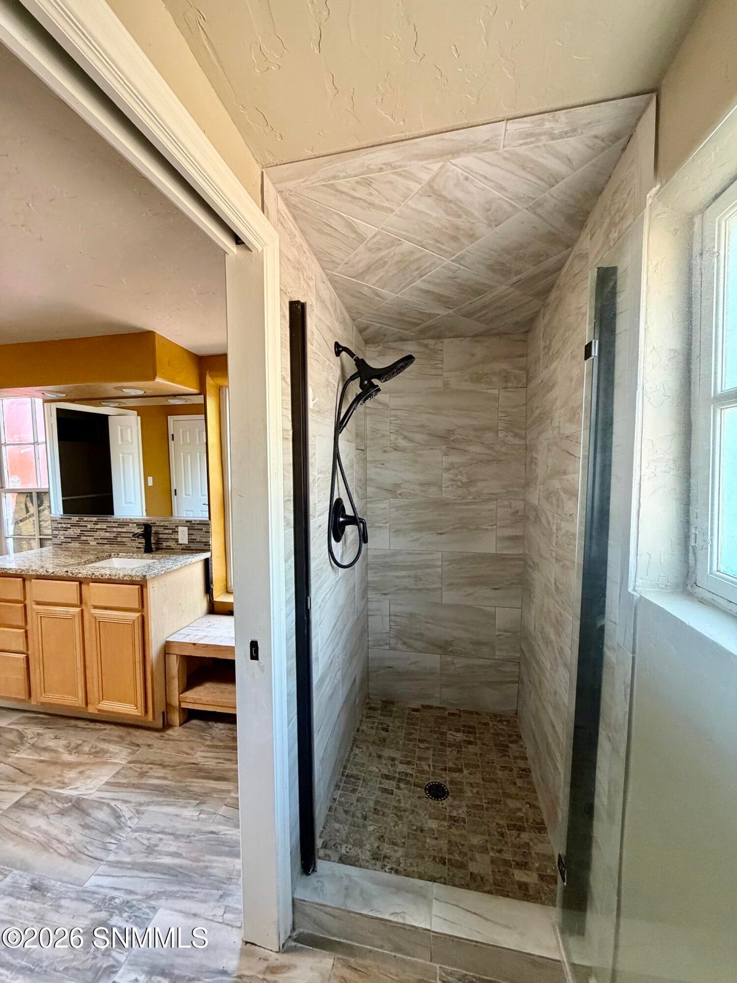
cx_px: 368
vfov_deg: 102.1
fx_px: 397
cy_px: 492
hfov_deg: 85.7
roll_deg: -0.1
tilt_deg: -3.0
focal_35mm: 14
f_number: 2.2
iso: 320
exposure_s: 1/60
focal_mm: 2.22
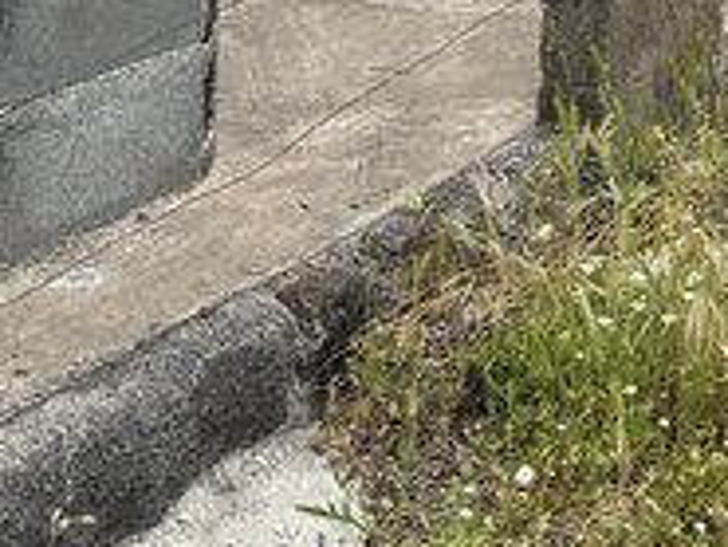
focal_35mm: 98
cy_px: -462
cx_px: 791
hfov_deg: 19.2
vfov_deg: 13.4
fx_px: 2062
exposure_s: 1/2252
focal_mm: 6.76
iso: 80
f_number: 1.78
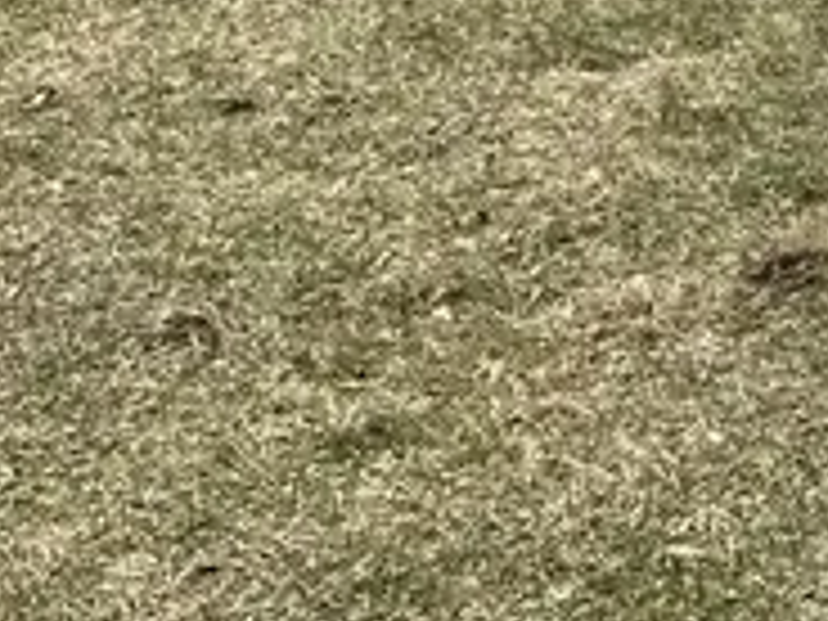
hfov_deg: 11.5
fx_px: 3373
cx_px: 1989
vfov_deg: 10.4
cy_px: -72
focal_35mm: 141
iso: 80
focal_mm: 6.9
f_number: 1.8
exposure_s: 1/816
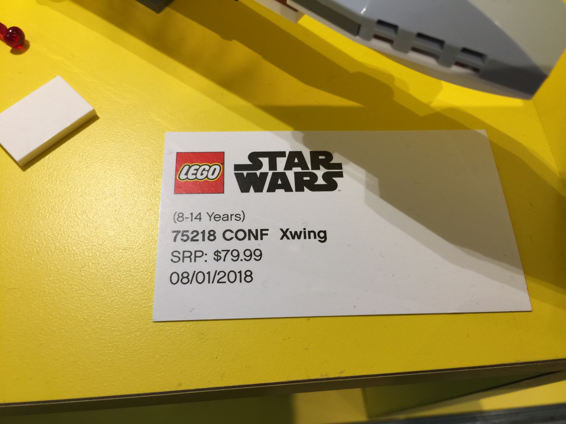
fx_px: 474
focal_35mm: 29
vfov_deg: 48.2
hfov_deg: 61.7
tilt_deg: -64.6
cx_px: 283
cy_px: 212
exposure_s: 1/15
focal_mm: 4.15
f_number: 2.2
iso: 32
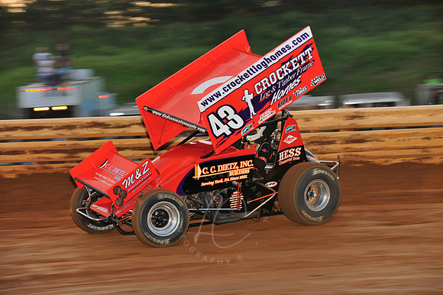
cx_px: 222
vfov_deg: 9.5
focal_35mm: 145
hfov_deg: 14.2
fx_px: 1783
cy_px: 148
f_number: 7.1
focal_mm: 145
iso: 800
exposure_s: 1/320
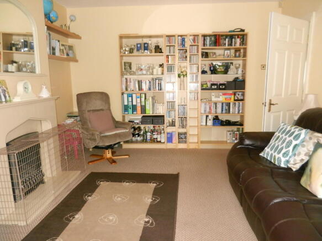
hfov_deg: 69.4
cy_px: 120
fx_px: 233
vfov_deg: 54.9
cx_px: 161
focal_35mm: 25
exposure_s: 1/30
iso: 400
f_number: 3.5
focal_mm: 4.5
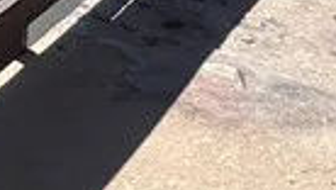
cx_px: -385
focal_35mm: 105
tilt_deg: -8.3
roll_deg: -0.5
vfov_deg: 9.4
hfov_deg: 15.2
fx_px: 937
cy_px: -361
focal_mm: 1.57
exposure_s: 1/1876
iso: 32
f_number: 1.8
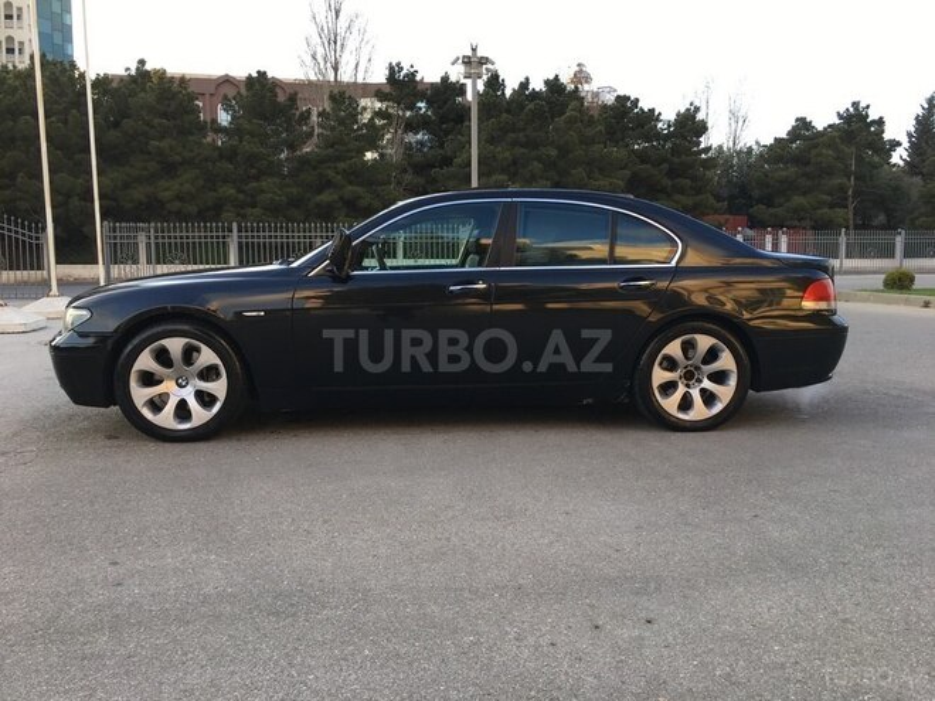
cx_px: 468
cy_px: 350
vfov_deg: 48.2
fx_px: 783
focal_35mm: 29
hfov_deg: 61.7
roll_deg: -0.1
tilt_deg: -5.2
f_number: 2.2
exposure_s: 1/114
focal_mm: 4.15
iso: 25
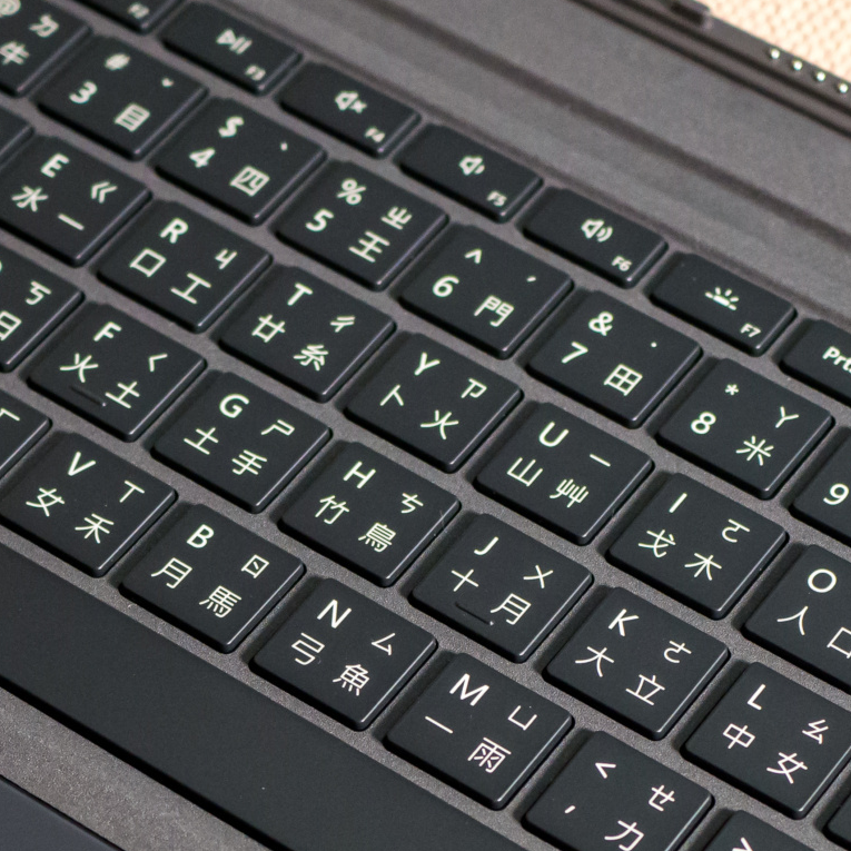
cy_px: 643
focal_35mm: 142
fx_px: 3950
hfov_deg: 12.3
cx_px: 447
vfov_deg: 12.3
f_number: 3.5
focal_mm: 30
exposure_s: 1/50
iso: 1600
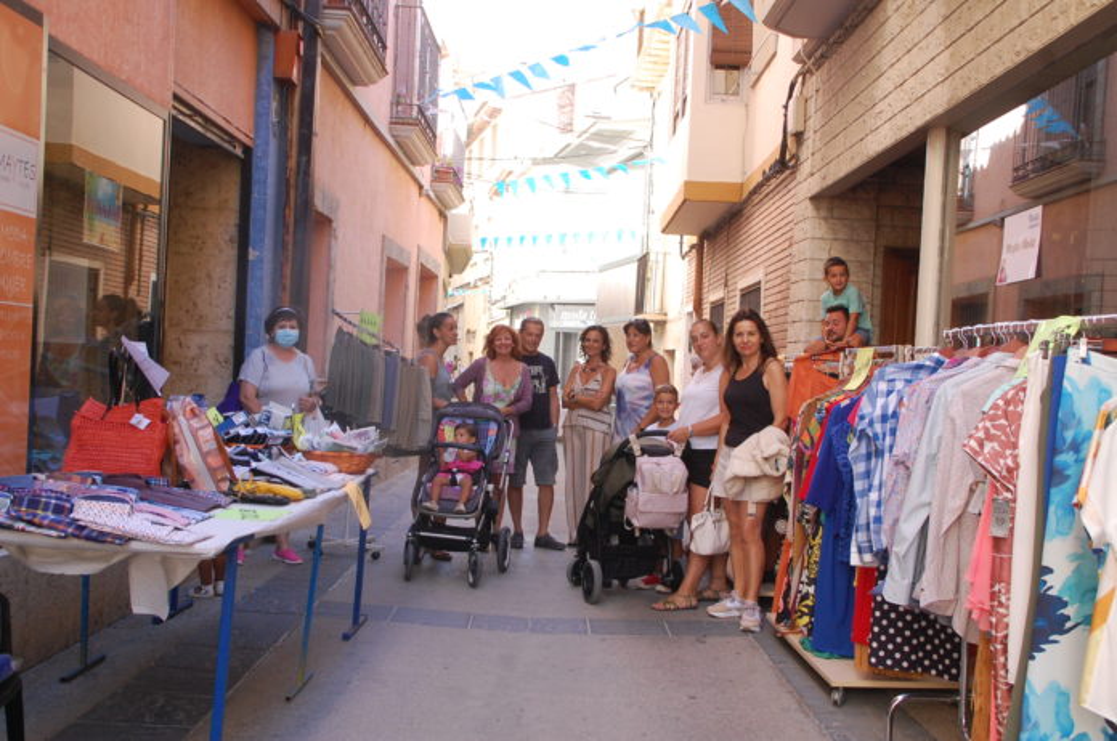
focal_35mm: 42
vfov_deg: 31.8
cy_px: 370
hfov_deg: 46.5
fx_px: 1301
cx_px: 558
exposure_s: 1/200
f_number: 7.1
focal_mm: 28
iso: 800
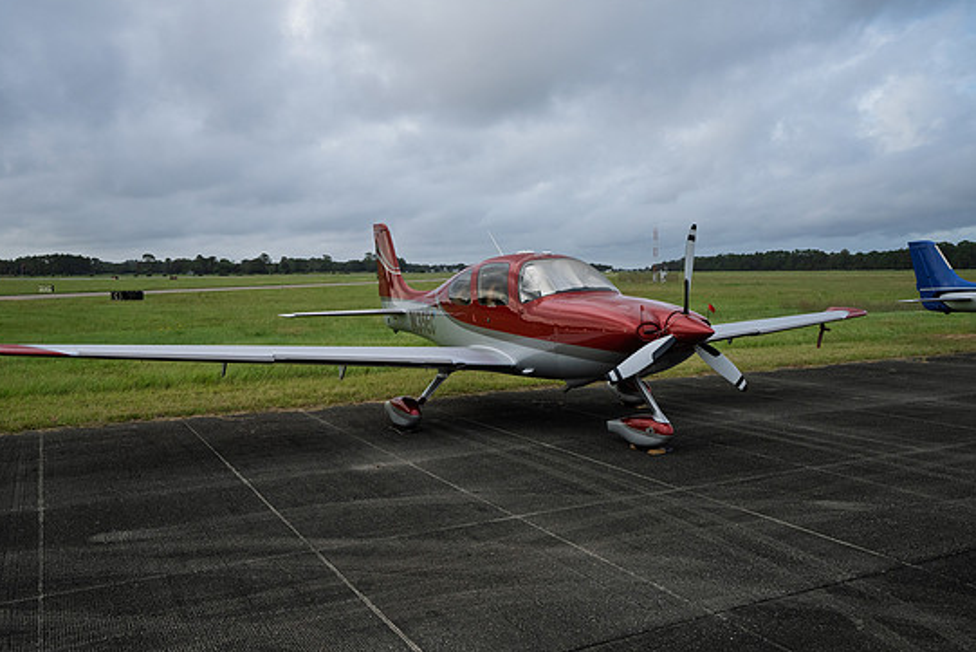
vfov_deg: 43.6
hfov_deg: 61.9
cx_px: 455
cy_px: 337
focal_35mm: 30
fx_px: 814
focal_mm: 28
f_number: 9
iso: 2000
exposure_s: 1/500
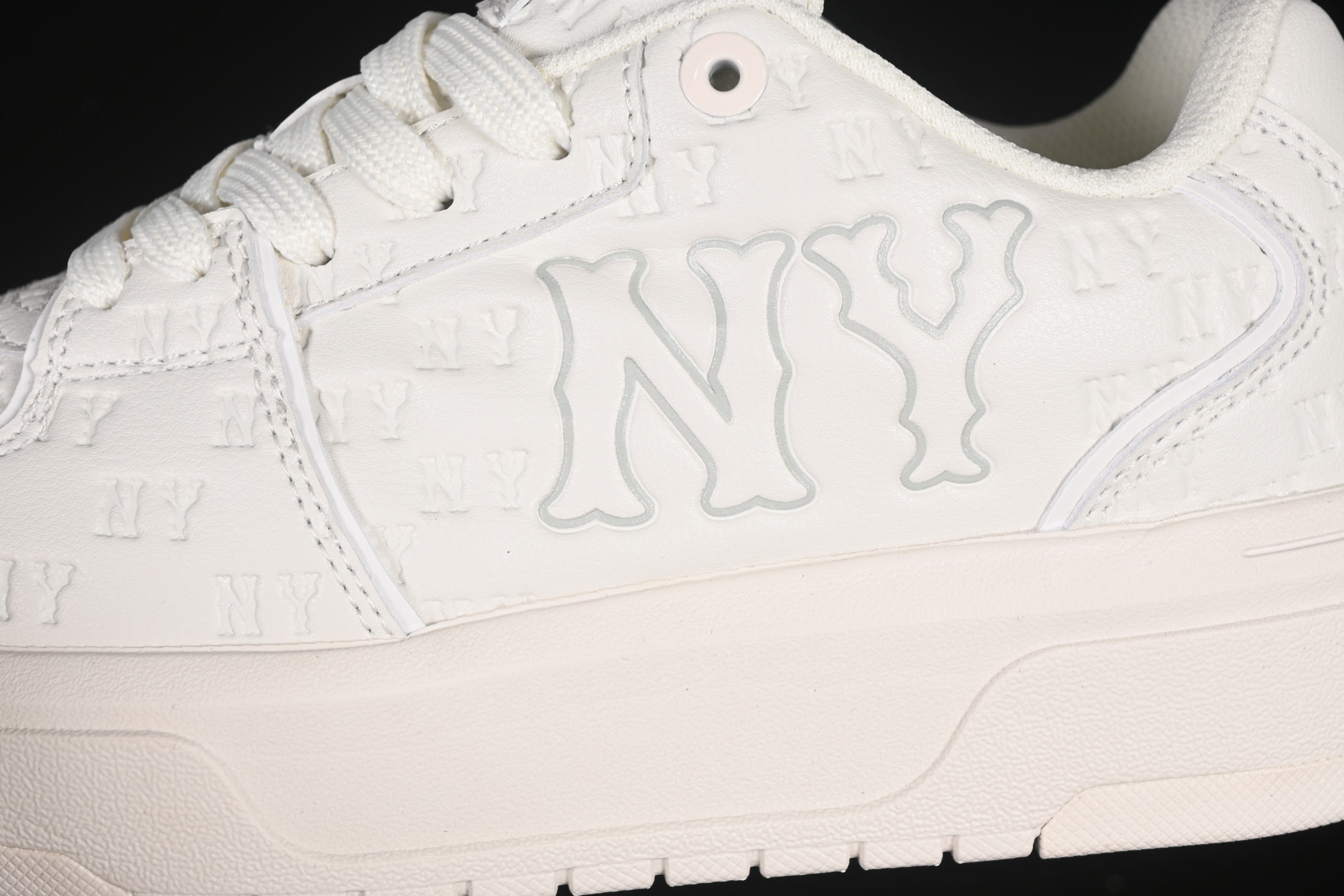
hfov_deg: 27.0
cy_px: 448
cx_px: 672
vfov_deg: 18.2
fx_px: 2800
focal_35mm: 75
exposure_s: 1/80
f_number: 7.1
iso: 160
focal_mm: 50
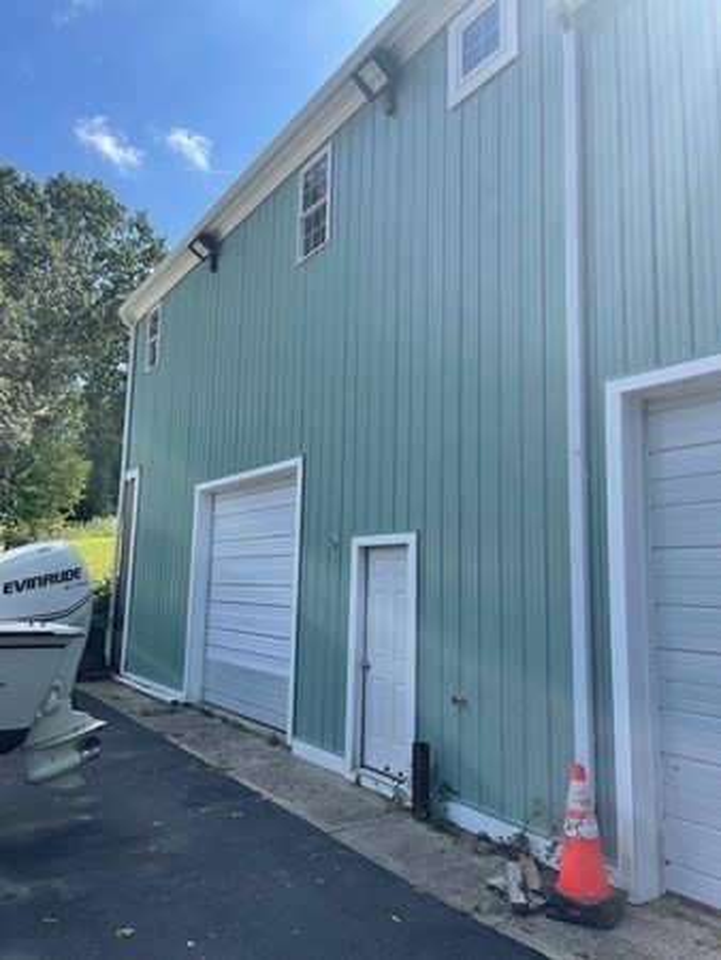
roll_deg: -1.2
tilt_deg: +8.4
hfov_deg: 53.1
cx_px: 360
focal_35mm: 26
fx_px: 721
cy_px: 480
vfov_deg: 67.3
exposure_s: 1/1618
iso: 32
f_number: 1.6
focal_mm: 5.1
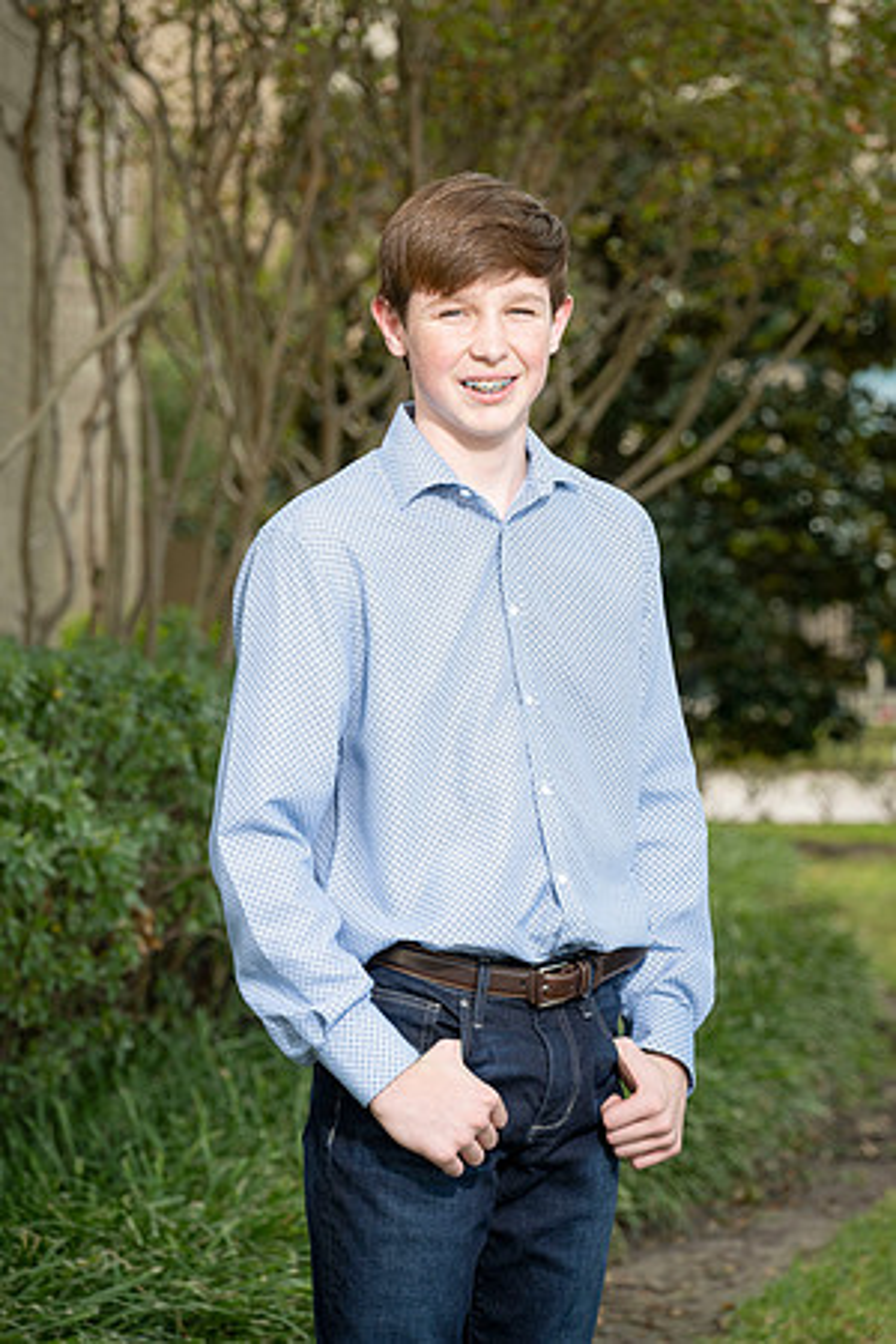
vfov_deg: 17.1
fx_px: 4480
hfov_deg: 11.4
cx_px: 448
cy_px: 672
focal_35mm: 120
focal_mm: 120
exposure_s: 1/250
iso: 400
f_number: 6.3
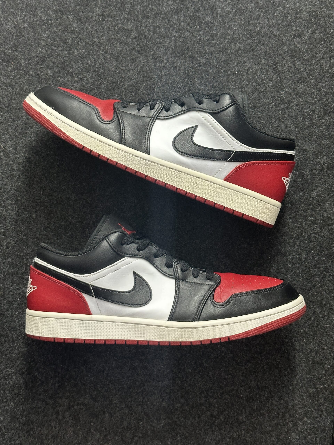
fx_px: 618
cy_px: 222
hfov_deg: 30.3
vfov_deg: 39.7
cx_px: 167
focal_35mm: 48
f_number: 1.78
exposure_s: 1/33
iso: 320
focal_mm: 6.86
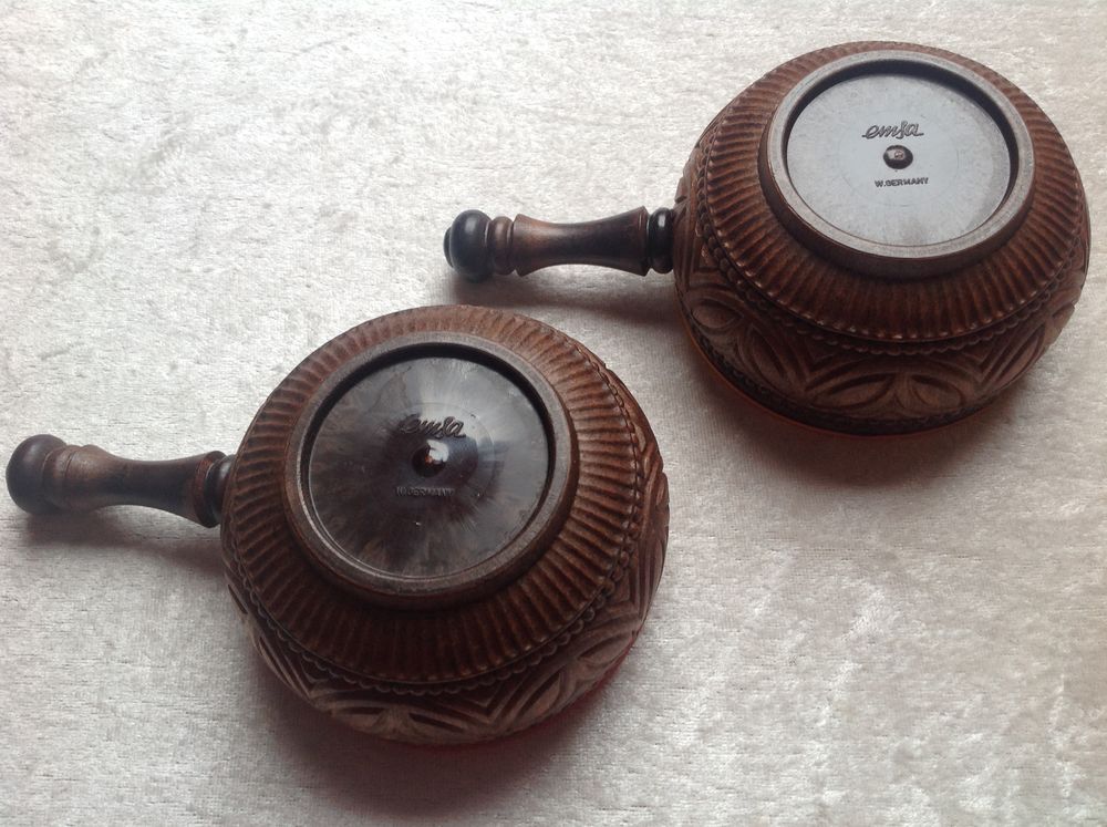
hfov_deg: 52.7
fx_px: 1118
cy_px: 414
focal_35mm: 35
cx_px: 554
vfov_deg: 40.6
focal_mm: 4.28
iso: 50
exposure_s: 1/60
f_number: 2.4
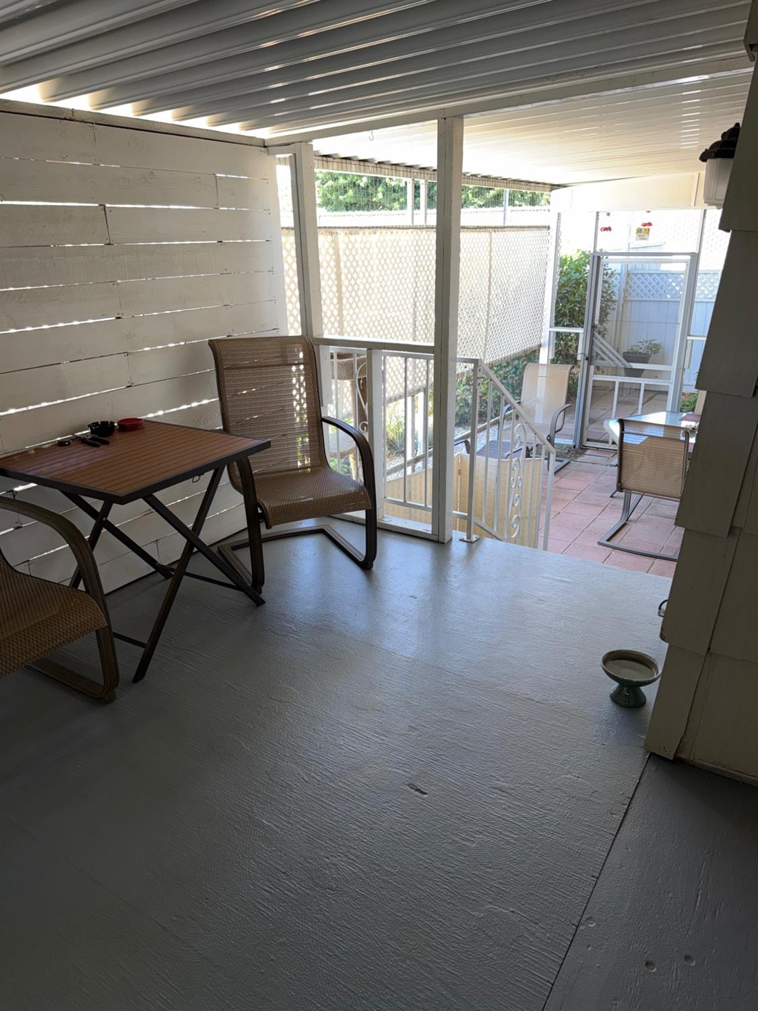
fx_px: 701
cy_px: 506
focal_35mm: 24
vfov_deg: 71.6
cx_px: 379
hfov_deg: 56.8
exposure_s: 1/48
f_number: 1.78
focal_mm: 6.76
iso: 64
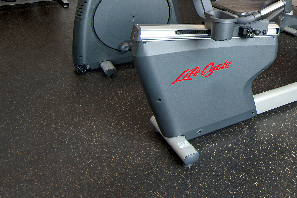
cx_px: 356
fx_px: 404
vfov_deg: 24.2
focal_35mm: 49
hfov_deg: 33.1
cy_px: -58
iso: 250
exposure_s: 1/20
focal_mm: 12
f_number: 7.1
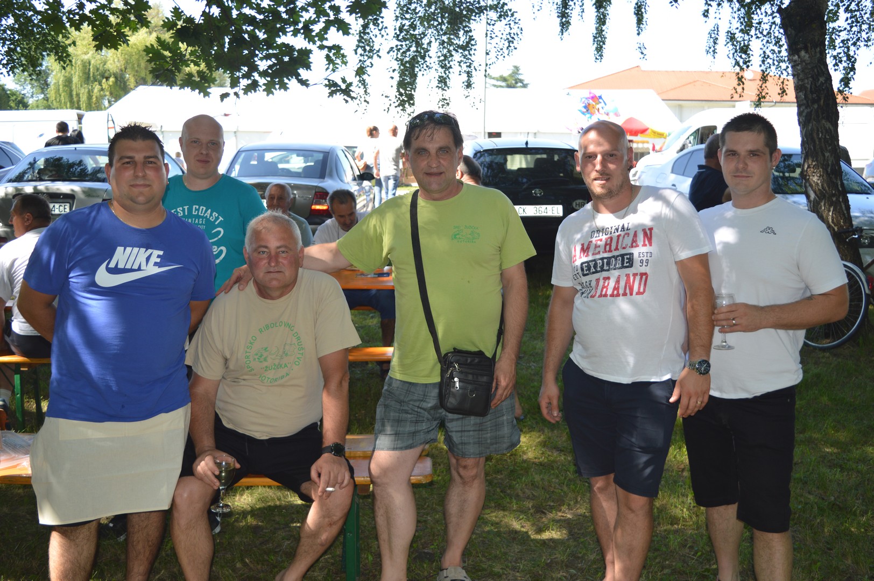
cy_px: 290
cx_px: 437
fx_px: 837
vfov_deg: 38.3
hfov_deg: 55.1
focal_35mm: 34
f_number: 4
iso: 100
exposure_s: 1/200
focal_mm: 23
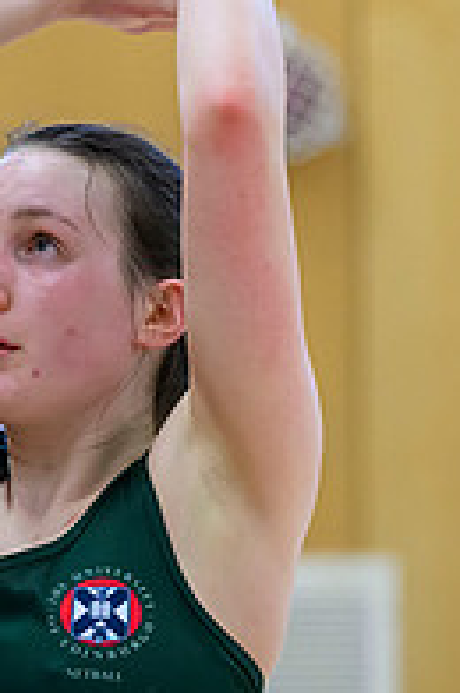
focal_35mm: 679
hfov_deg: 2.0
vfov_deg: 3.0
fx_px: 13059
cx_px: -147
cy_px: 195
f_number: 3.2
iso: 4000
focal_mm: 170
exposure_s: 1/1250
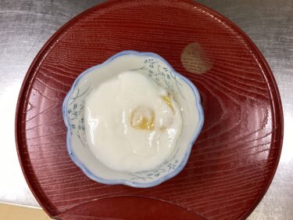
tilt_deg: -77.1
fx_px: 262
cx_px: 146
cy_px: 110
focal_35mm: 31
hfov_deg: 58.4
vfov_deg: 45.4
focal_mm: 3.3
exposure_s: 1/60
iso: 125
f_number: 2.4
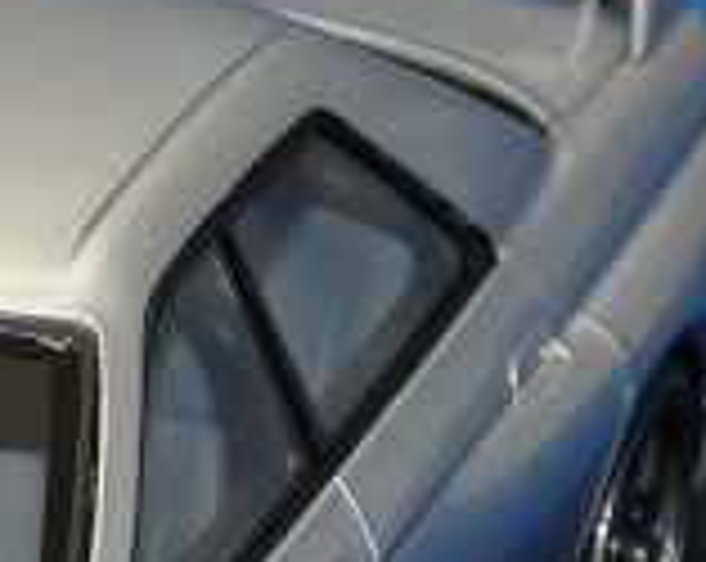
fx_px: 10637
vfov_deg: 3.0
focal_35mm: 510
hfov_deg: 3.8
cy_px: 728
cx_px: -252
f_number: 4
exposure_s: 1/40
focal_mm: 12.8
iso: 100
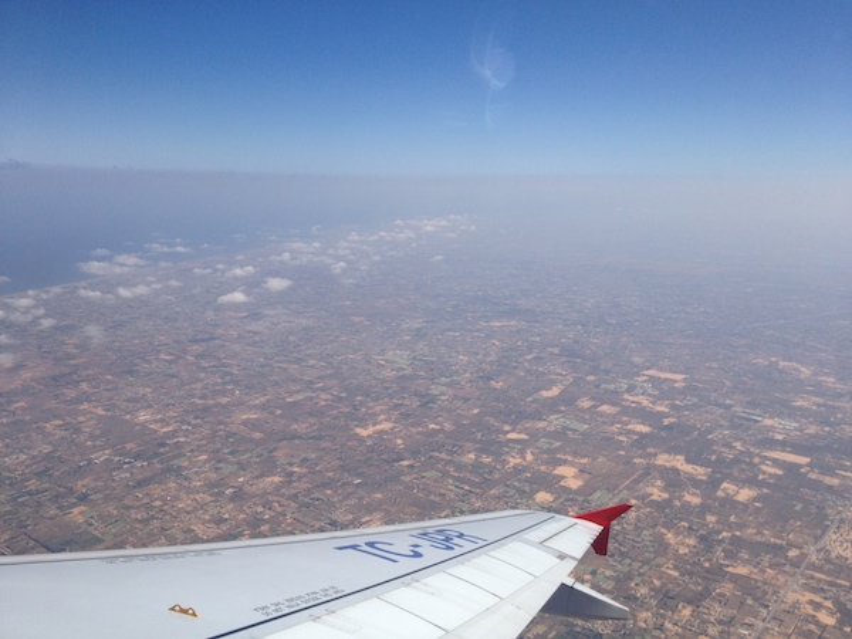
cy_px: 320
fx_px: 861
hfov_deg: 52.6
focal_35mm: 35
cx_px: 426
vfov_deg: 40.7
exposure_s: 1/3067
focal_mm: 4.28
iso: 50
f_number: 2.4
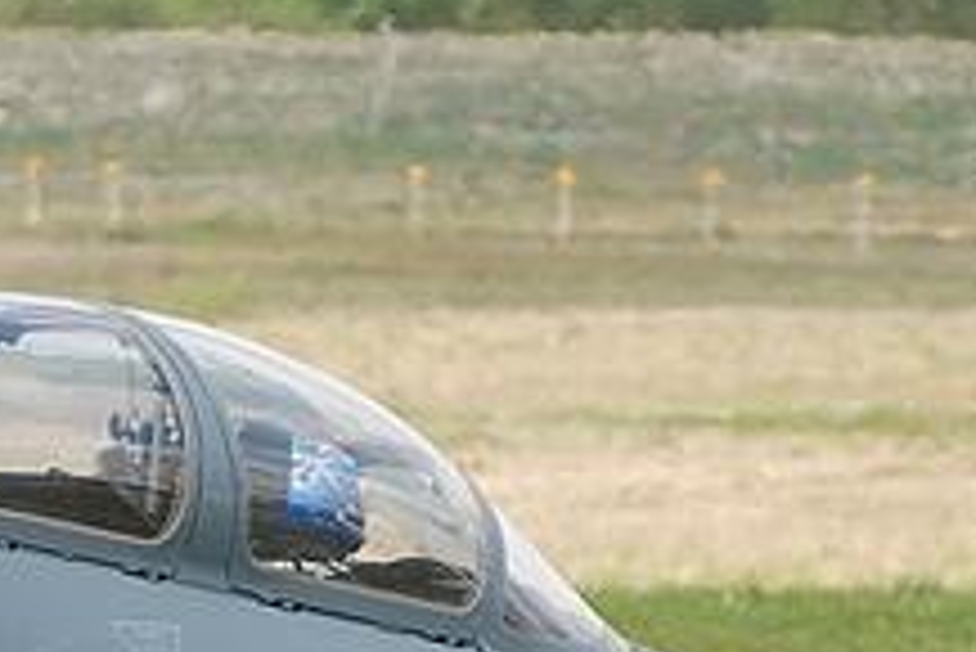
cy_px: 641
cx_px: -576
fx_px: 49916
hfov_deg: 1.1
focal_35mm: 1840
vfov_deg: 0.7
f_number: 5.6
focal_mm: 260
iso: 100
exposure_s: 1/200
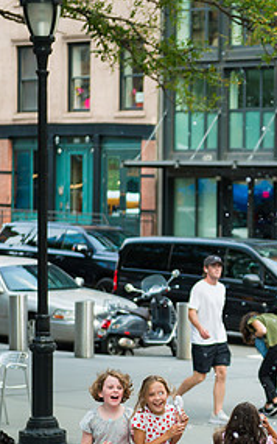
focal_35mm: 145
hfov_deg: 8.9
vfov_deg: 14.4
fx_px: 1752
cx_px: 336
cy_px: 298
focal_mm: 70
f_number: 3.2
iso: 800
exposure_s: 1/1000
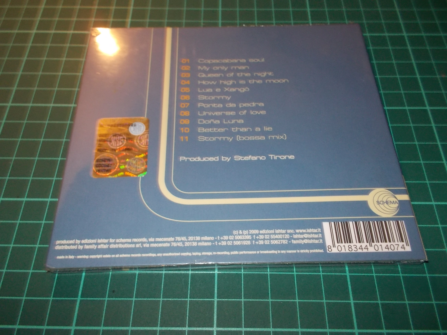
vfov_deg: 48.2
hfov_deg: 61.7
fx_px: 374
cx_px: 224
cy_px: 168
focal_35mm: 29
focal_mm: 4.1
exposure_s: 1/30
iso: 200
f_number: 3.3
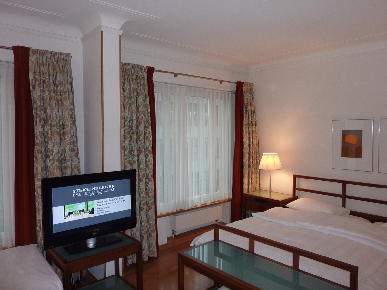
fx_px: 279
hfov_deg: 69.4
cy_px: 145
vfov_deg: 54.9
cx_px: 194
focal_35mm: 25
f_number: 3.3
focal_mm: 4.1
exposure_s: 1/30
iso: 160
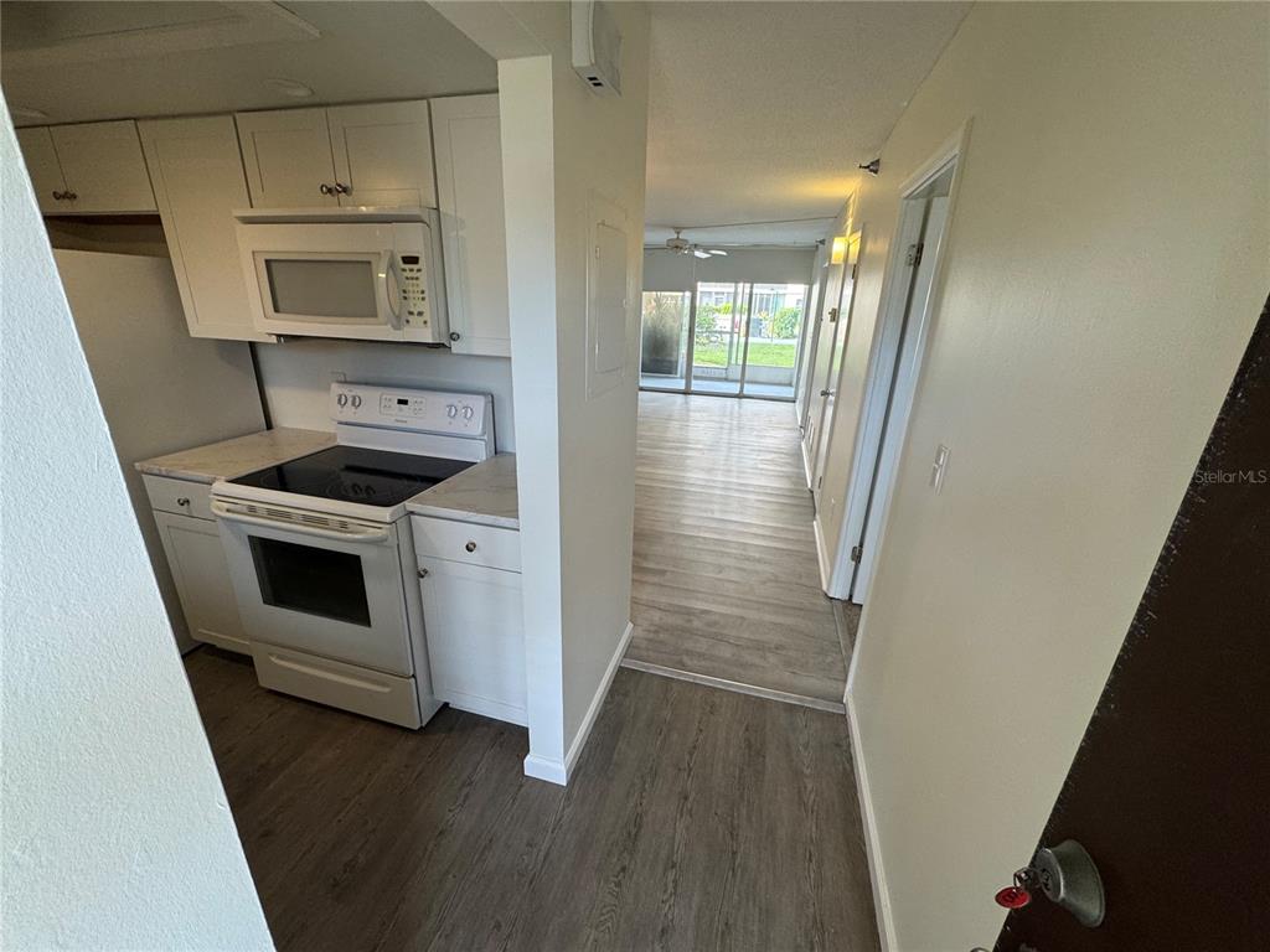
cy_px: 476
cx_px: 635
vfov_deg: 85.7
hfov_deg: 102.1
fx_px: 514
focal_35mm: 14
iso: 125
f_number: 2.2
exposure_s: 1/120
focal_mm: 2.22
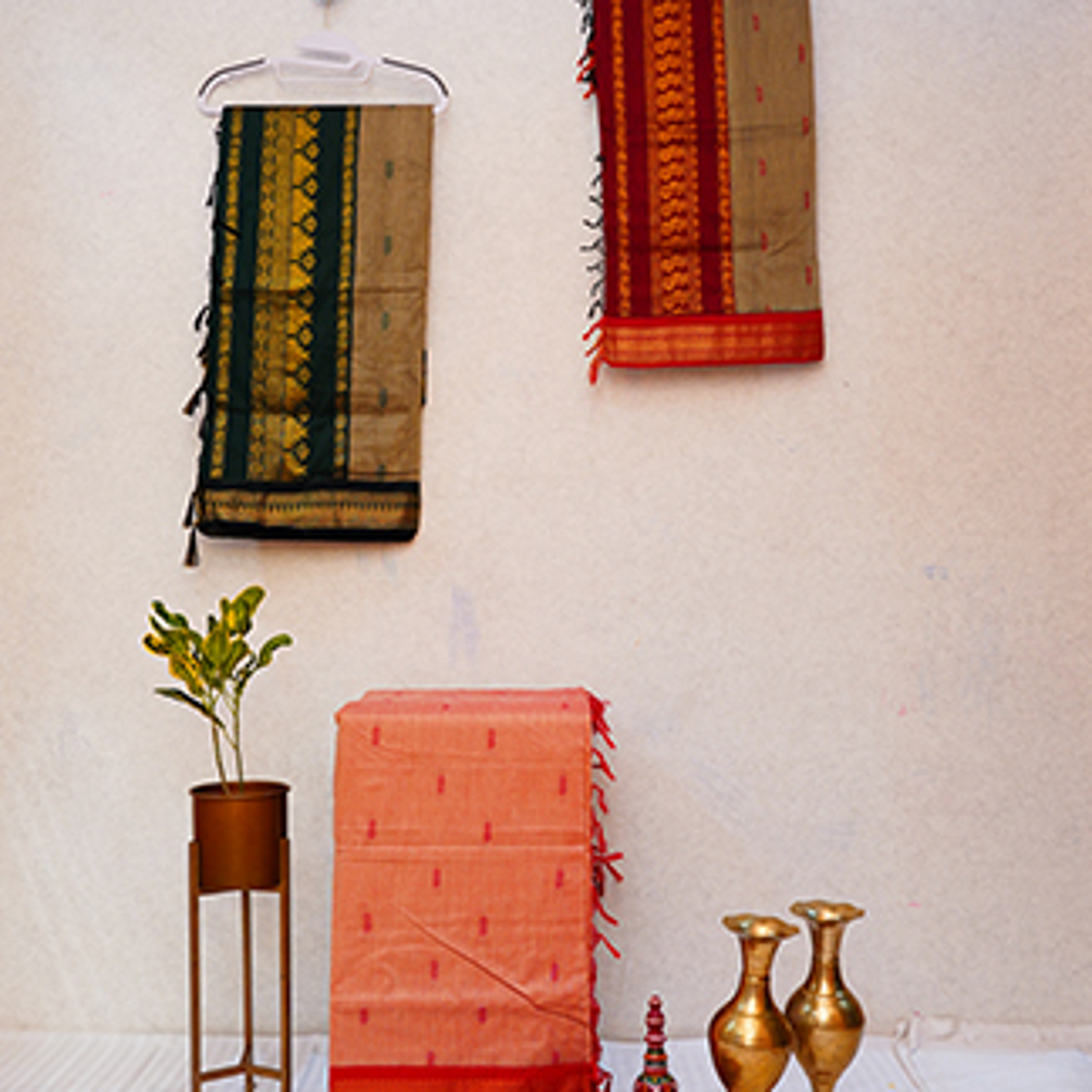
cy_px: 512
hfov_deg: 43.9
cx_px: 534
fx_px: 1356
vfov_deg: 43.8
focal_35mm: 38
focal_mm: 29
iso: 800
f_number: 4
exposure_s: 1/100
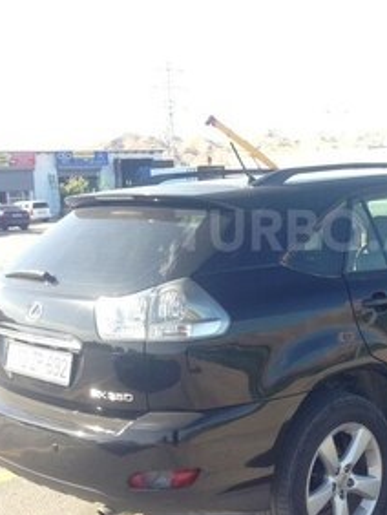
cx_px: 316
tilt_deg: +2.0
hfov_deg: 24.8
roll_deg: +2.1
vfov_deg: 33.2
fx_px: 863
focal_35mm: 58
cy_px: 230
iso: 50
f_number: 2.4
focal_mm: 4.12
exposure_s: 1/420
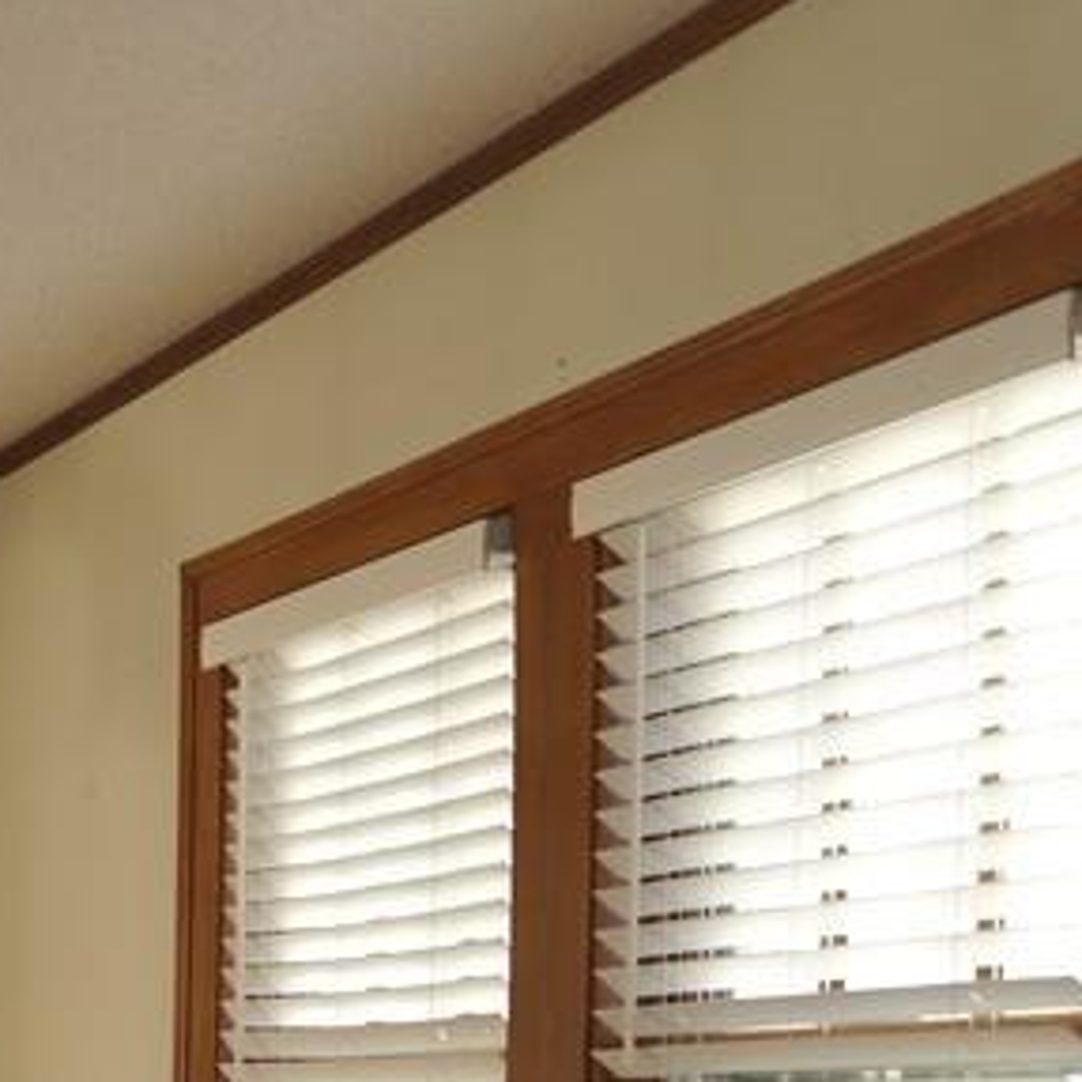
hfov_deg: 18.6
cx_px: -730
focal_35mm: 77
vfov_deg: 21.4
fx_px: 2723
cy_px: 1161
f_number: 4
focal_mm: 16
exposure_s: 1/60
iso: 100
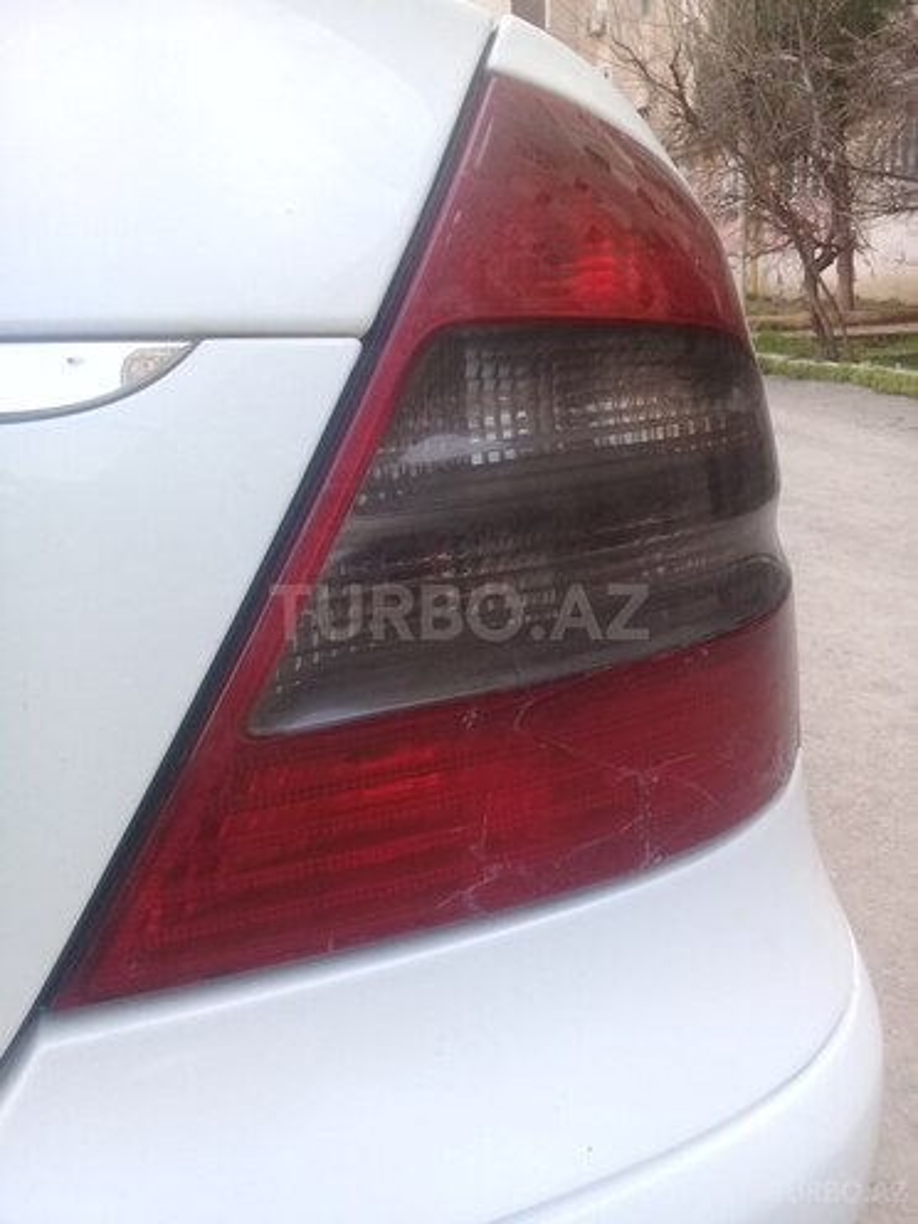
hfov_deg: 45.4
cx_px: 459
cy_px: 612
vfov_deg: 58.4
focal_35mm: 31
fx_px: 1096
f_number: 2.2
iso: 50
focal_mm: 3.3
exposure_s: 1/133
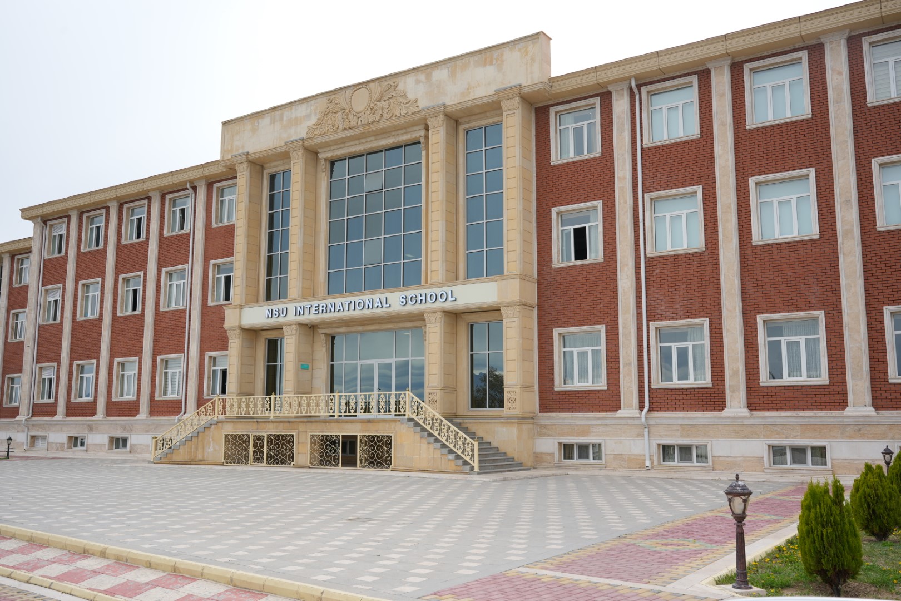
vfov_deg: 37.9
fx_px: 876
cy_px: 300
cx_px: 450
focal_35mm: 35
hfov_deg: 54.4
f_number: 8
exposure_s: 1/125
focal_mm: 35
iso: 100
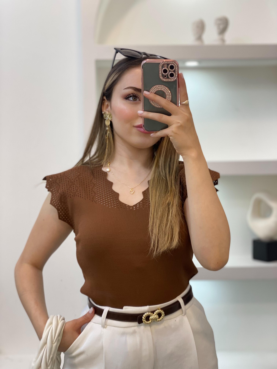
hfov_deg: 28.0
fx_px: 555
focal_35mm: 52
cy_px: 184
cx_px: 138
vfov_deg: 36.8
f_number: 2
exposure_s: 1/100
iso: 100
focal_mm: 6
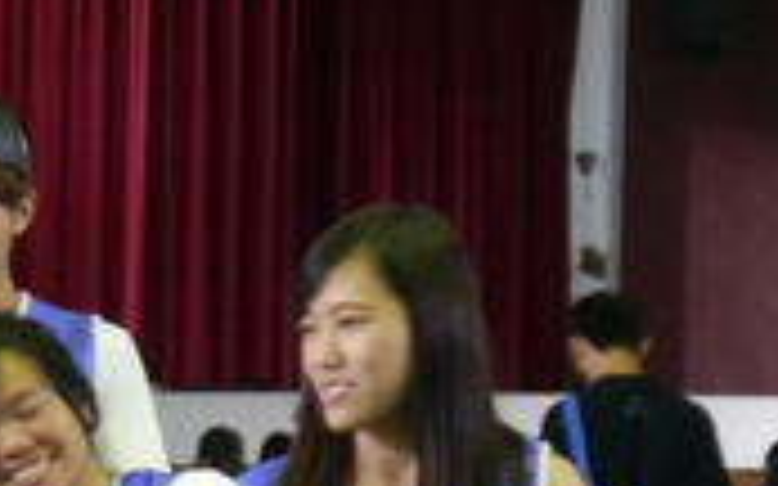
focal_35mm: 197
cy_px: 763
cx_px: -585
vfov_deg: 6.6
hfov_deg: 10.1
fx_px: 4176
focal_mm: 23
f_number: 4.4
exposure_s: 1/50
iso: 1600
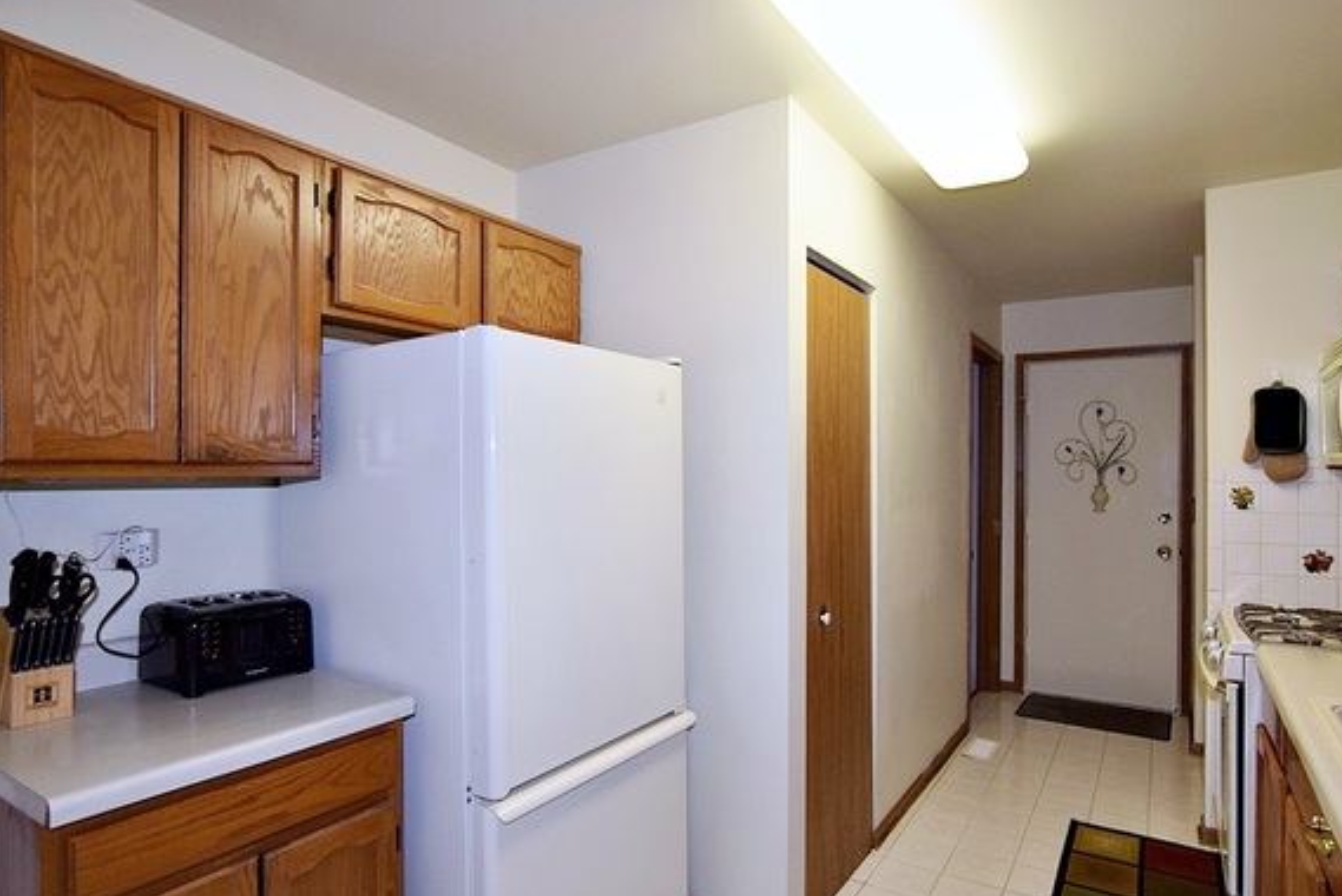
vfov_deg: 65.8
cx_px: 712
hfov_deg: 88.1
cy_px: 466
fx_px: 692
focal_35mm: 19
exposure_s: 1/80
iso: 640
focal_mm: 11
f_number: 4.5
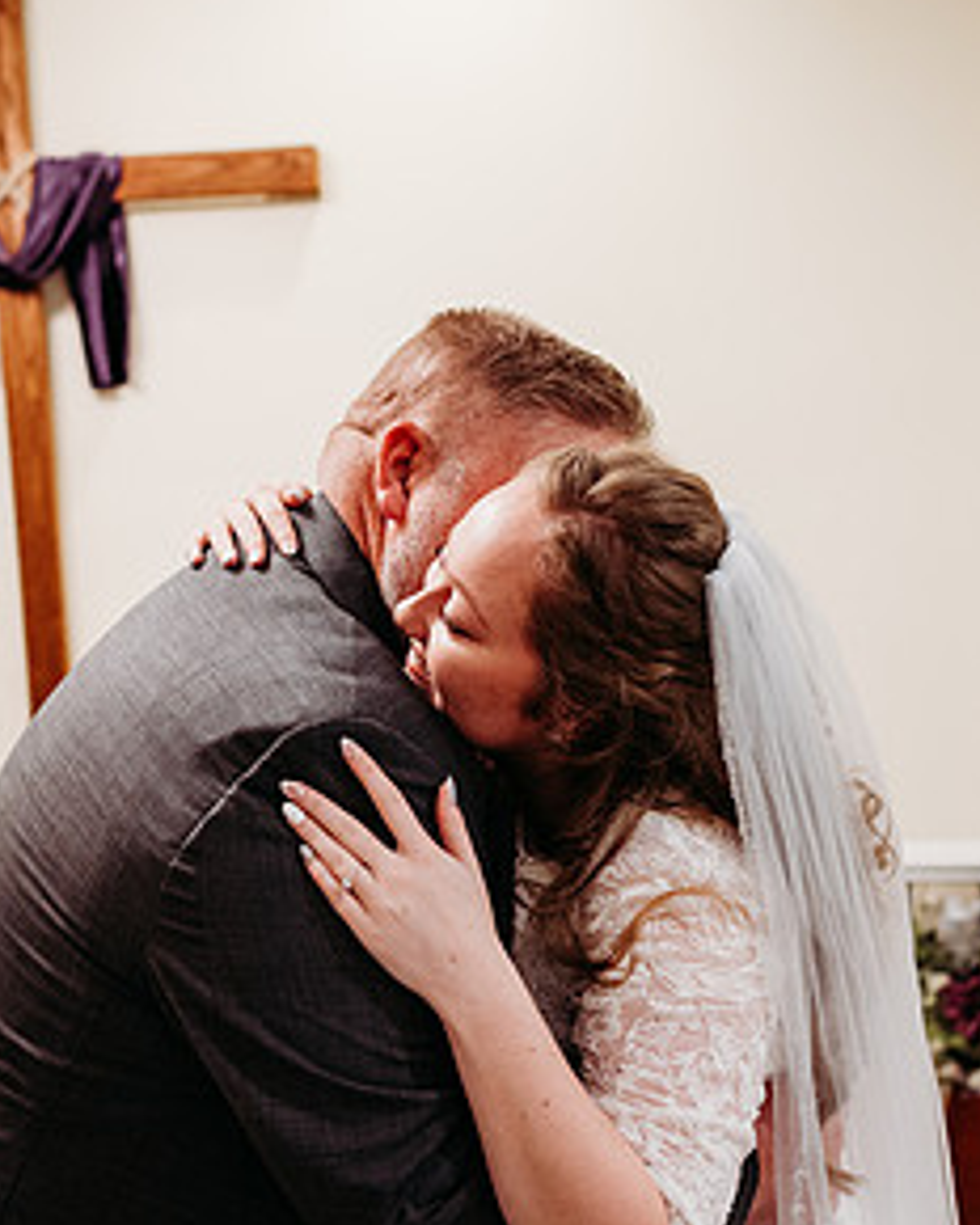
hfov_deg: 33.4
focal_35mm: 45
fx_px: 1631
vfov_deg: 40.7
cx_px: 439
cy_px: 800
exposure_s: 1/200
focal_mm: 24
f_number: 2.2
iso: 1250
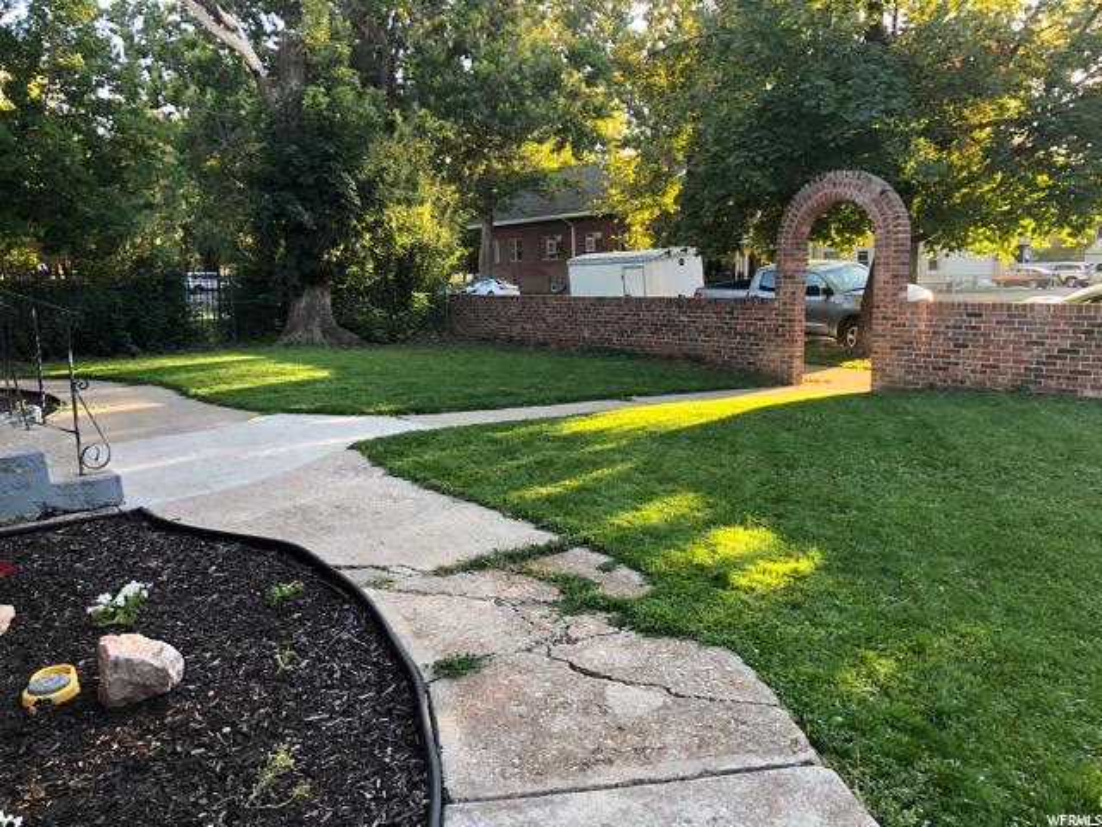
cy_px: 414
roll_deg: +0.6
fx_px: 891
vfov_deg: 49.7
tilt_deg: -6.0
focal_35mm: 28
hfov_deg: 63.4
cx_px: 551
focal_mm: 4
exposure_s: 1/120
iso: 50
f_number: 1.8
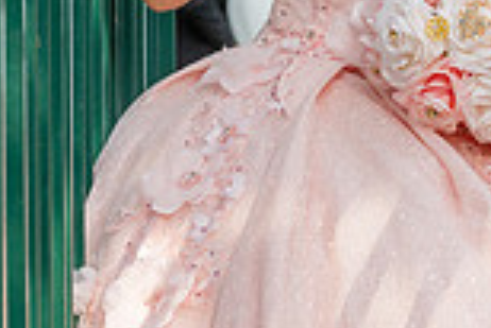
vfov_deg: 5.9
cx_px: 469
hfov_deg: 8.8
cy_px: -126
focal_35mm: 233
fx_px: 3181
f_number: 6.3
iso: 160
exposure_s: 1/250
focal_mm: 62
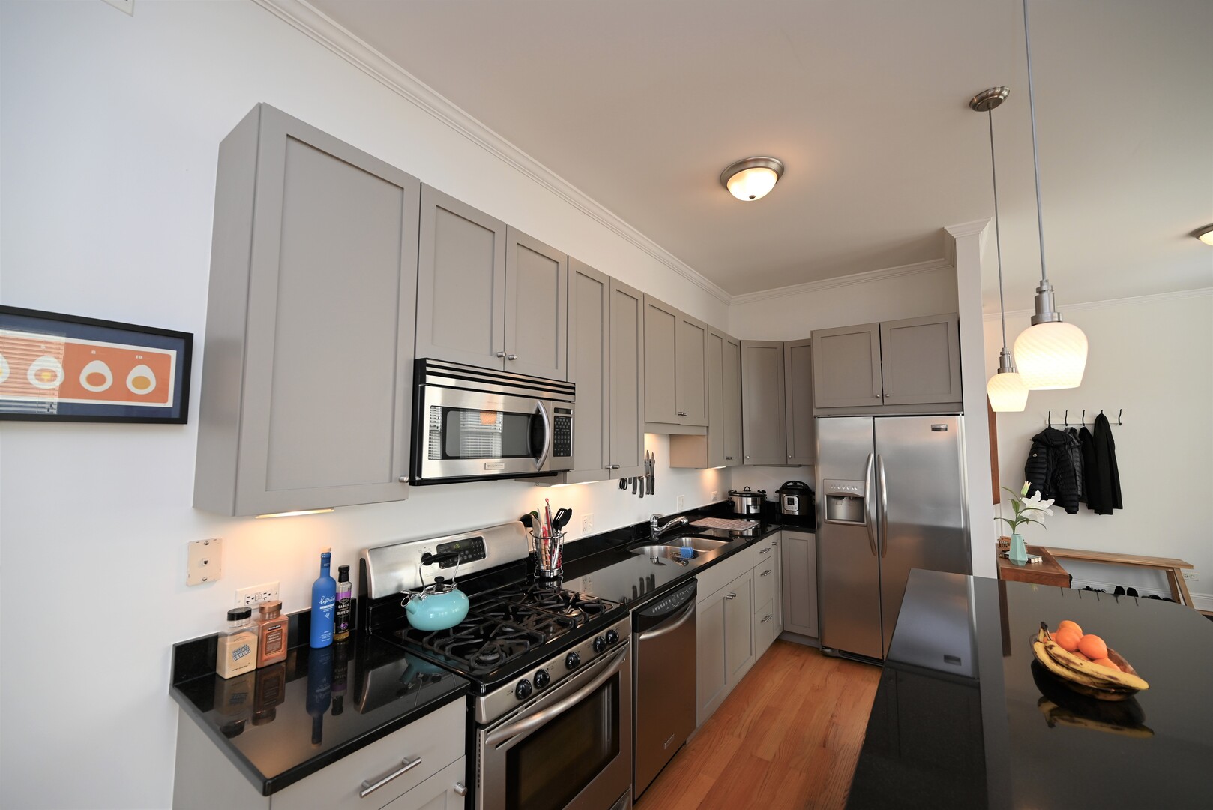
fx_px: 472
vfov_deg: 81.3
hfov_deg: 104.2
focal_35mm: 14
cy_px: 405
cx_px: 606
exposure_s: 1/80
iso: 200
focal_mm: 14
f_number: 4.5
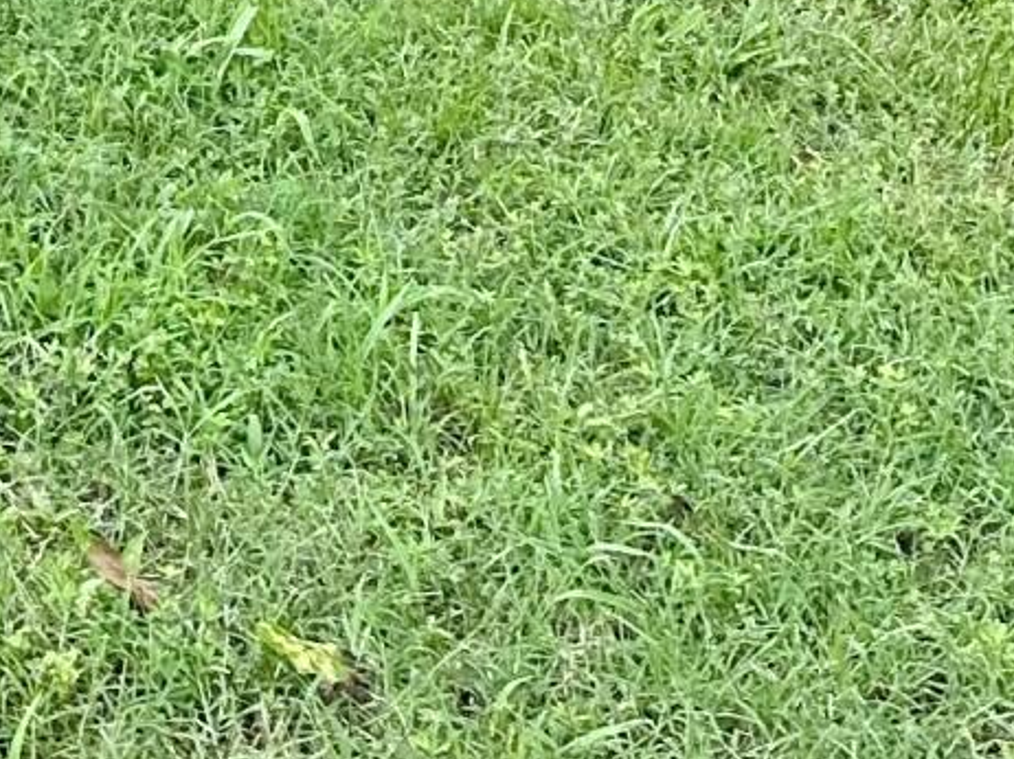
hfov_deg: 12.0
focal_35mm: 156
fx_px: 4567
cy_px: -1213
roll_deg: +0.6
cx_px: -553
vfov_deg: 8.5
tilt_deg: -10.0
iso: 80
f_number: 1.78
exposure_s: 1/516
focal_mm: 6.86
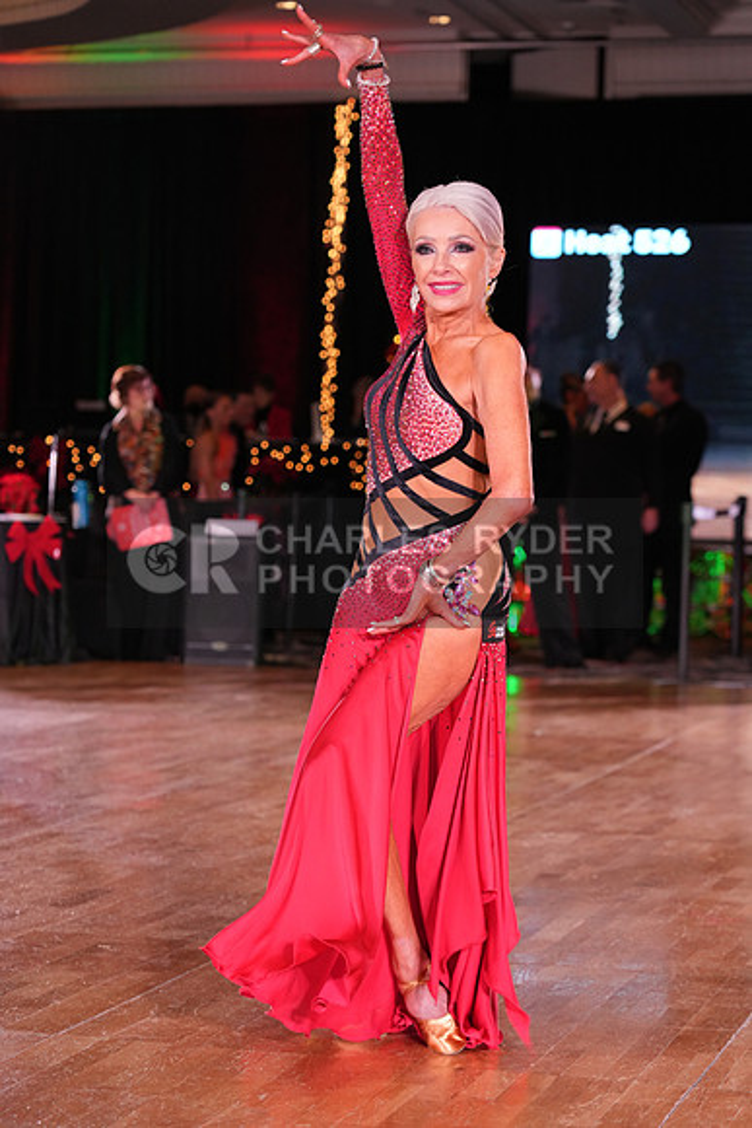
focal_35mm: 91
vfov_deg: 22.4
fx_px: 2849
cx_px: 376
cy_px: 564
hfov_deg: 15.0
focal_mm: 91
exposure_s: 1/200
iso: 2000
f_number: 4.5
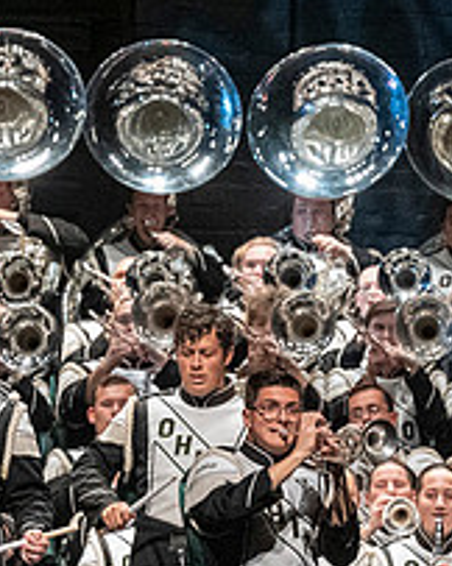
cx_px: 751
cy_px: 533
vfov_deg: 3.9
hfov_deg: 3.1
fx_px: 8407
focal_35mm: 502
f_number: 4
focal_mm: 125
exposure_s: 1/500
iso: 4000
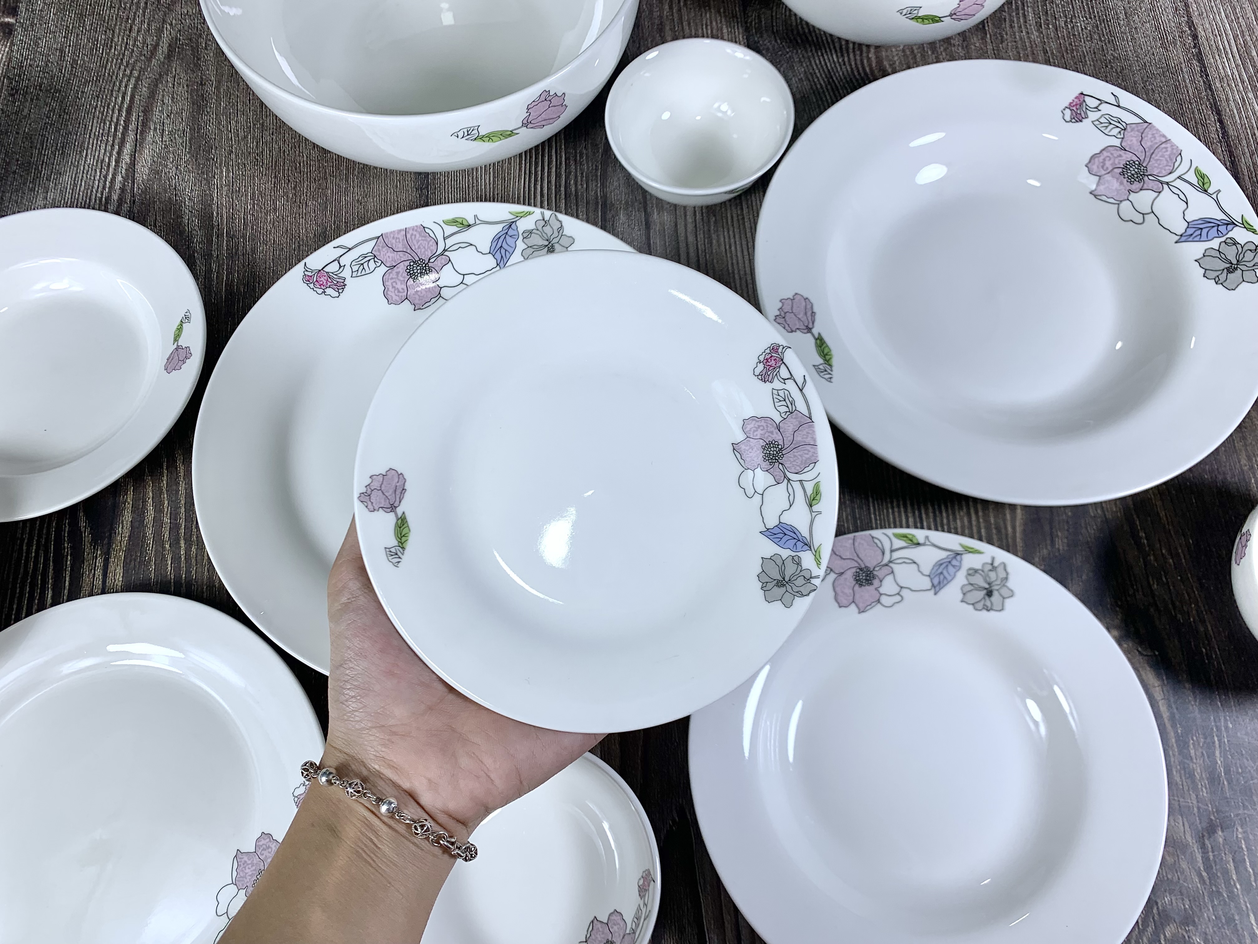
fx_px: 945
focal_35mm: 26
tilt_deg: -69.5
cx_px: 629
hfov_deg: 67.3
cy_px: 472
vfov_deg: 53.1
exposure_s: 1/292
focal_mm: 4.25
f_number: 1.8
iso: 25
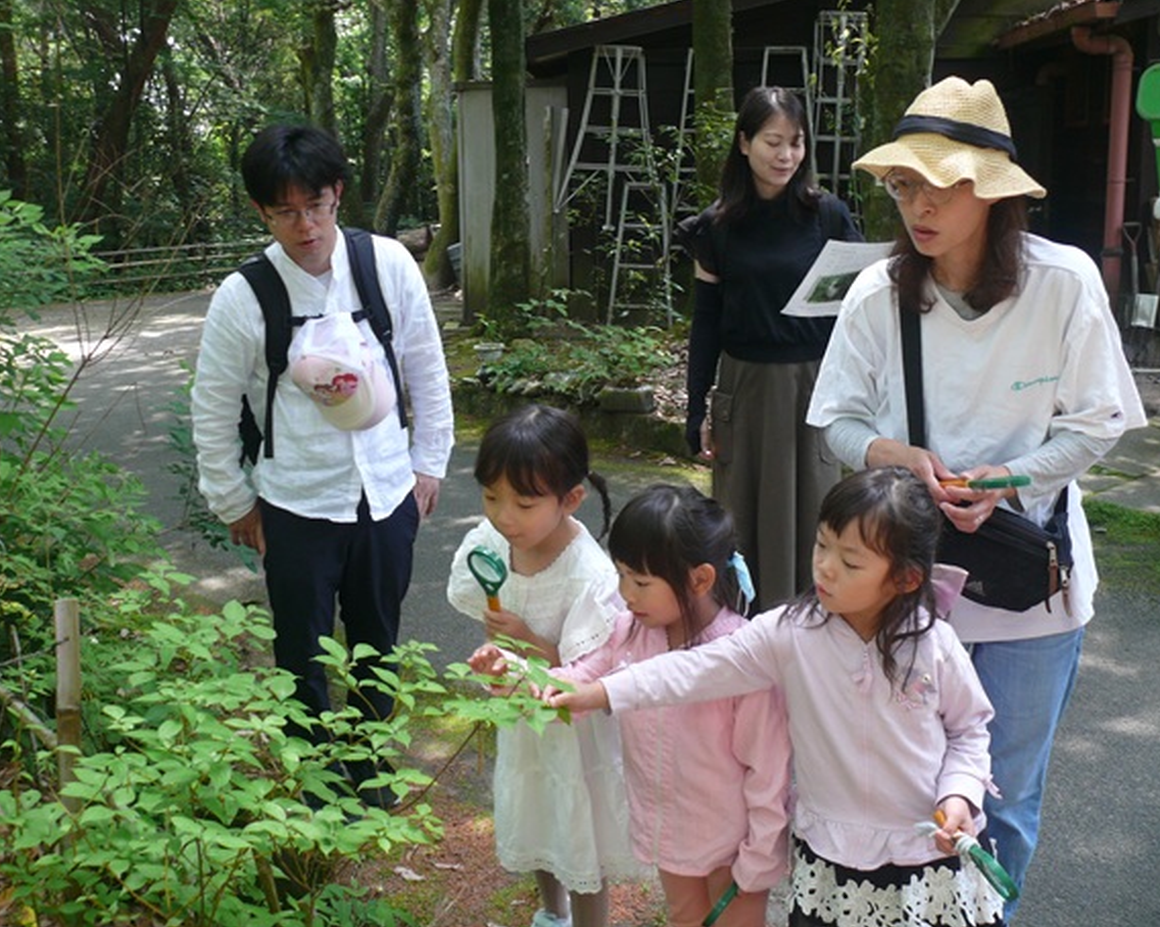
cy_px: 459
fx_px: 1304
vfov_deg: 39.1
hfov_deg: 48.0
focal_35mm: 38
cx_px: 574
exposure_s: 1/60
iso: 100
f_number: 2.8
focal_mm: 7.6
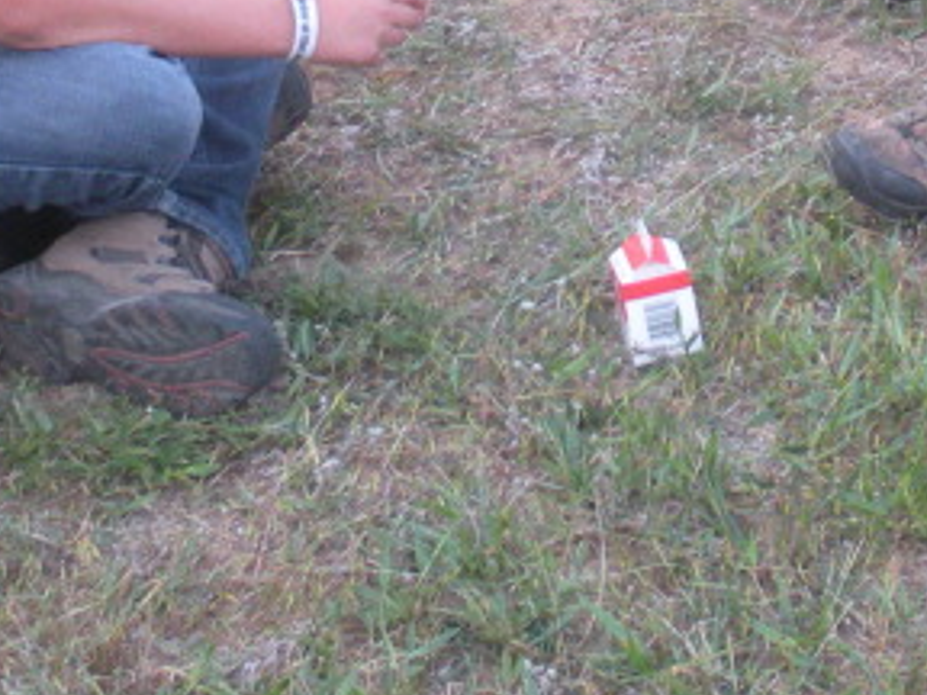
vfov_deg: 11.3
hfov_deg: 15.2
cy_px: -154
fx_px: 3428
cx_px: 879
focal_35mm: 128
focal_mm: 6.3
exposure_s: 1/58.3
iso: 195
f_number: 3.5
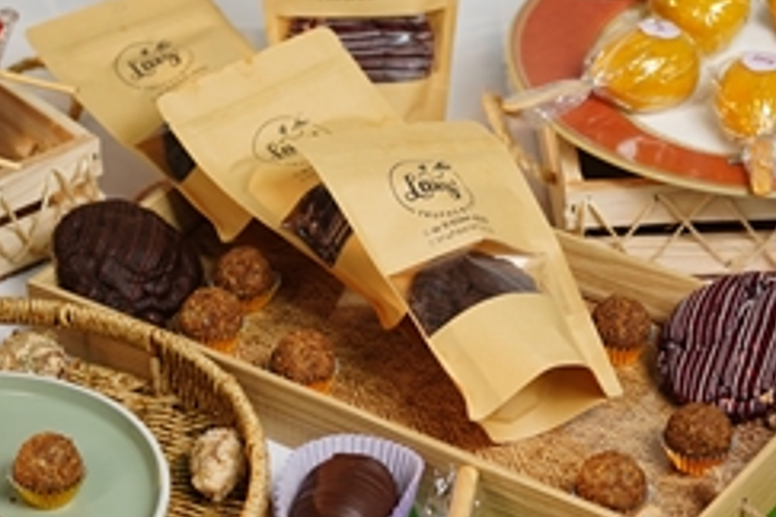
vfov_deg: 11.6
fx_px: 2551
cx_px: 431
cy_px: 279
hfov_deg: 17.3
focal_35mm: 118
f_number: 2.8
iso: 500
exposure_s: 1/160
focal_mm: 44.9
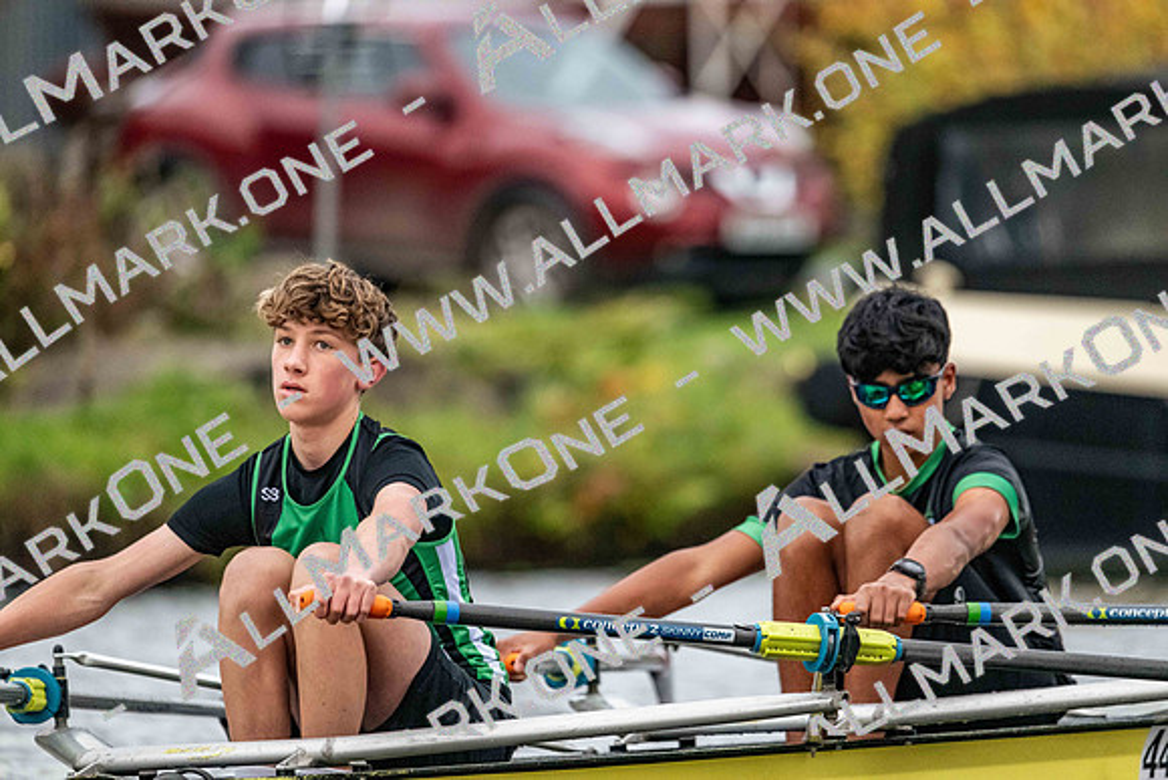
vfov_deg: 3.4
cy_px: 390
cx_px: 584
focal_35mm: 400
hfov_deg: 5.2
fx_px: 12980
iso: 6400
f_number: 4.5
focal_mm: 400
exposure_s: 1/2000
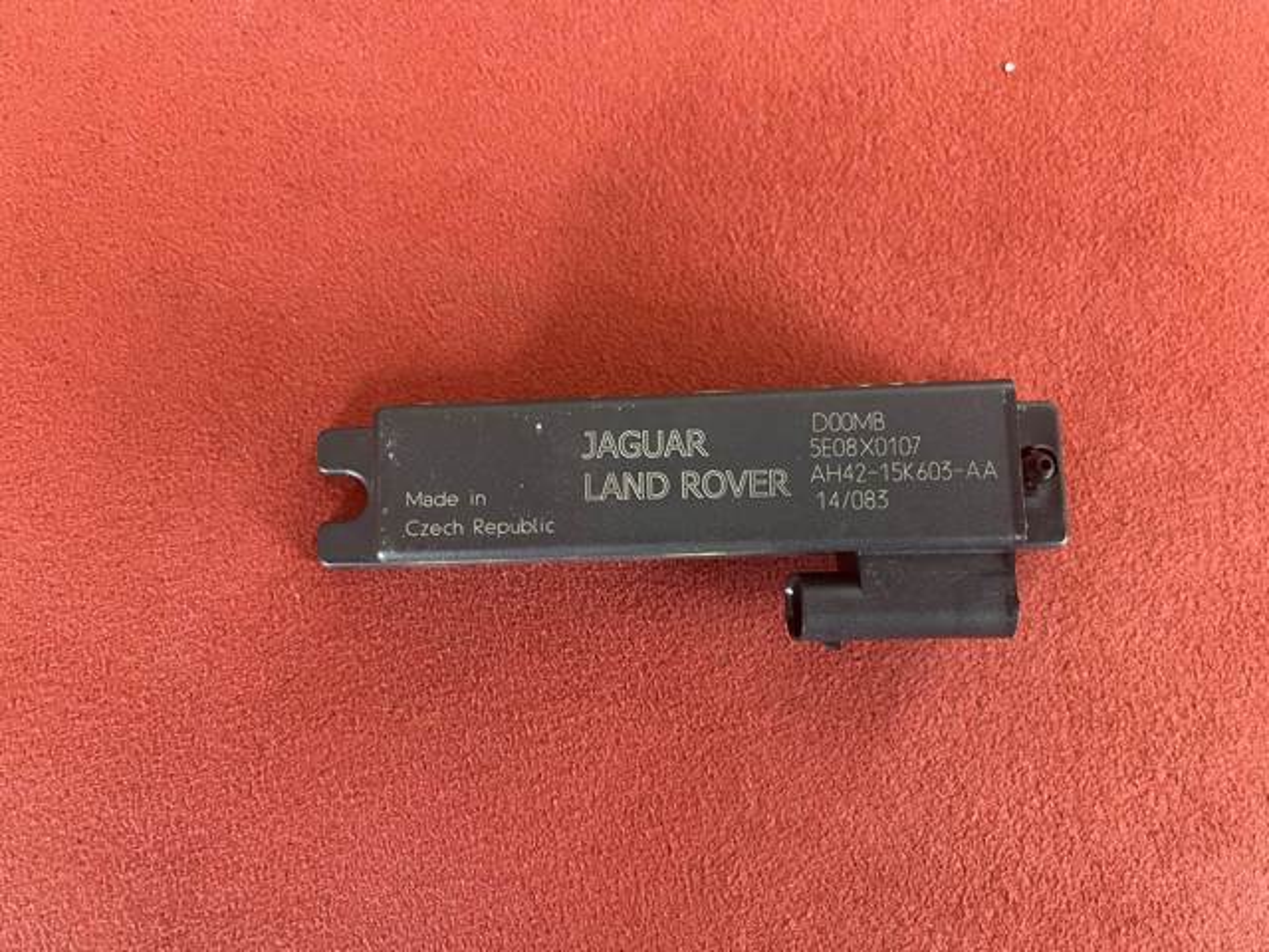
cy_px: 476
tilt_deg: -84.0
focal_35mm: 26
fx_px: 953
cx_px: 634
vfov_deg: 53.1
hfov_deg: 67.3
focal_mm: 5.1
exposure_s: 1/60
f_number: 1.6
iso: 250
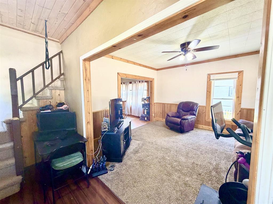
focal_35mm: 14
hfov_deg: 102.1
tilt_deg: -5.2
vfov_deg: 85.7
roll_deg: +1.1
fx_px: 110
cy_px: 102
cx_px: 136
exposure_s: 1/60
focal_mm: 2.22
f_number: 2.2
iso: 200
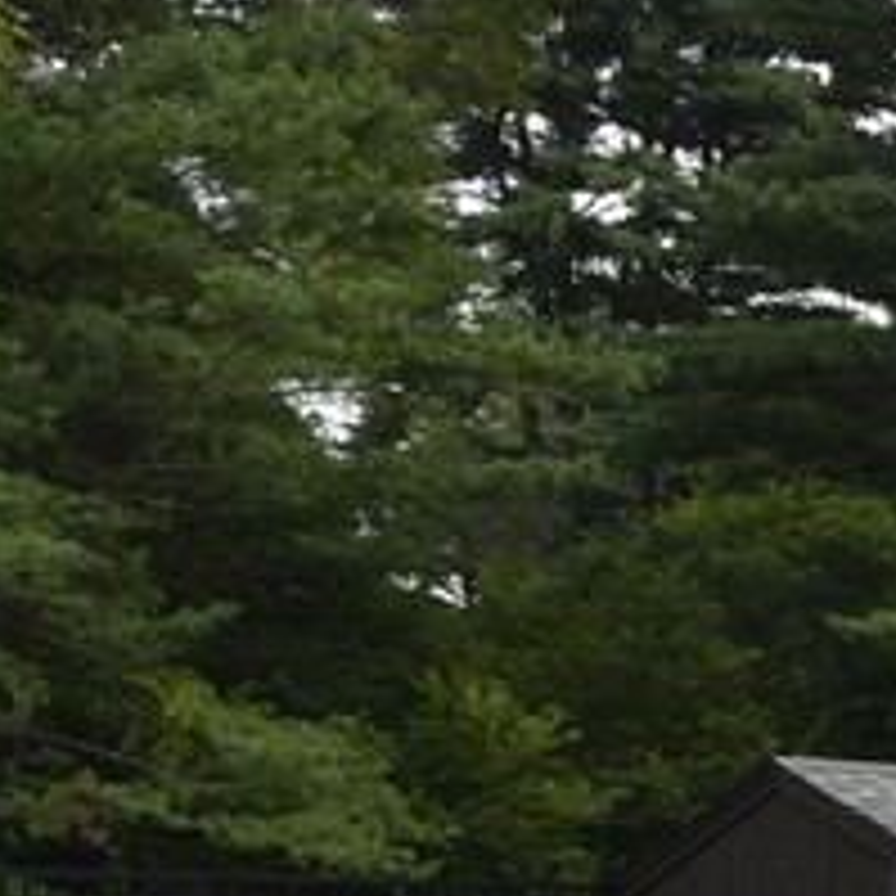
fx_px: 3075
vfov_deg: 16.2
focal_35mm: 105
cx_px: 1995
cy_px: 921
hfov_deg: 13.3
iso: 160
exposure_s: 1/160
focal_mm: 24
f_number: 6.3
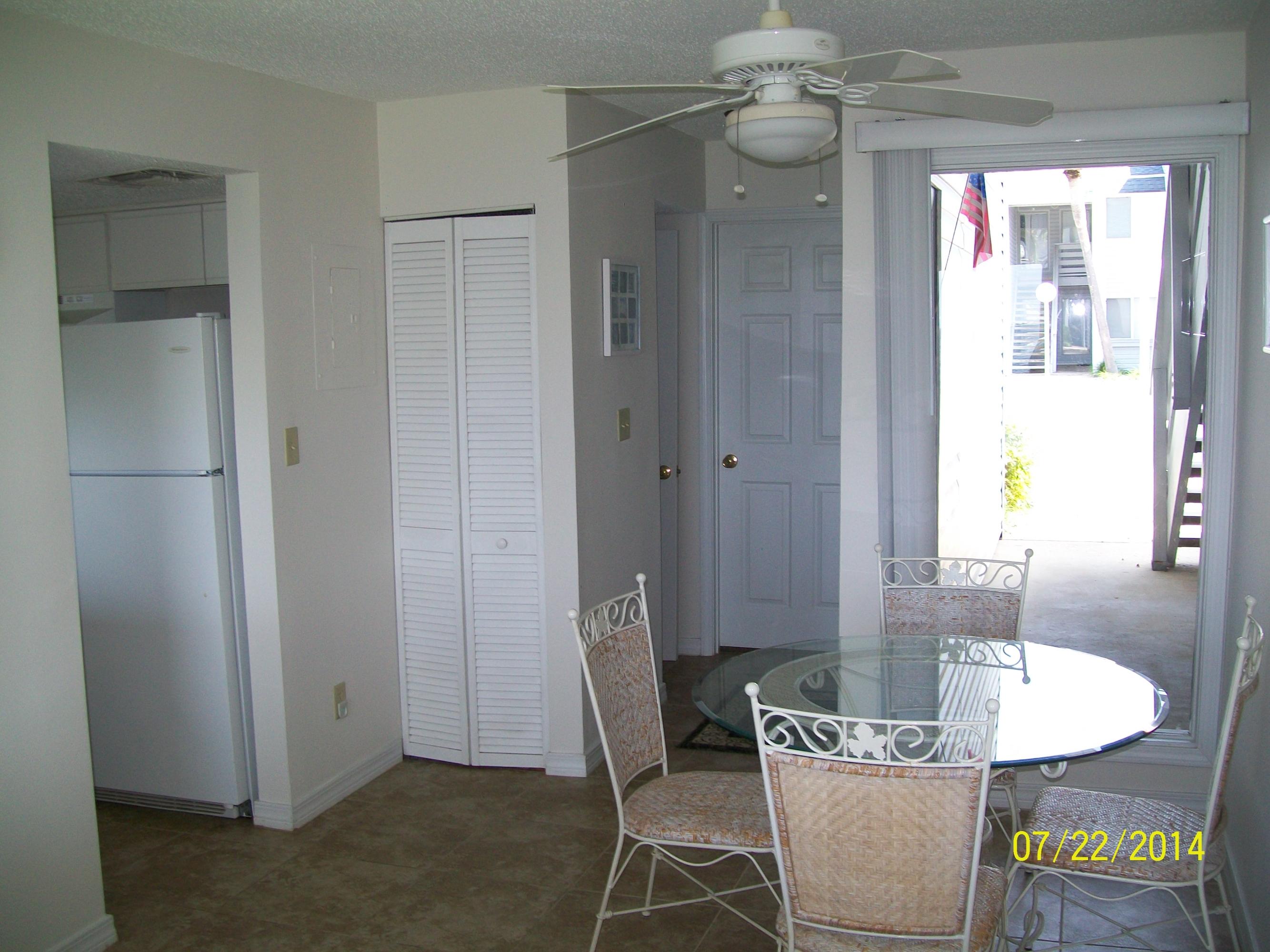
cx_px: 635
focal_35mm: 34
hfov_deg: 54.0
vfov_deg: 41.8
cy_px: 476
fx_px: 1247
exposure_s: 1/60
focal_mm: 6.1
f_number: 2.7
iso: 64
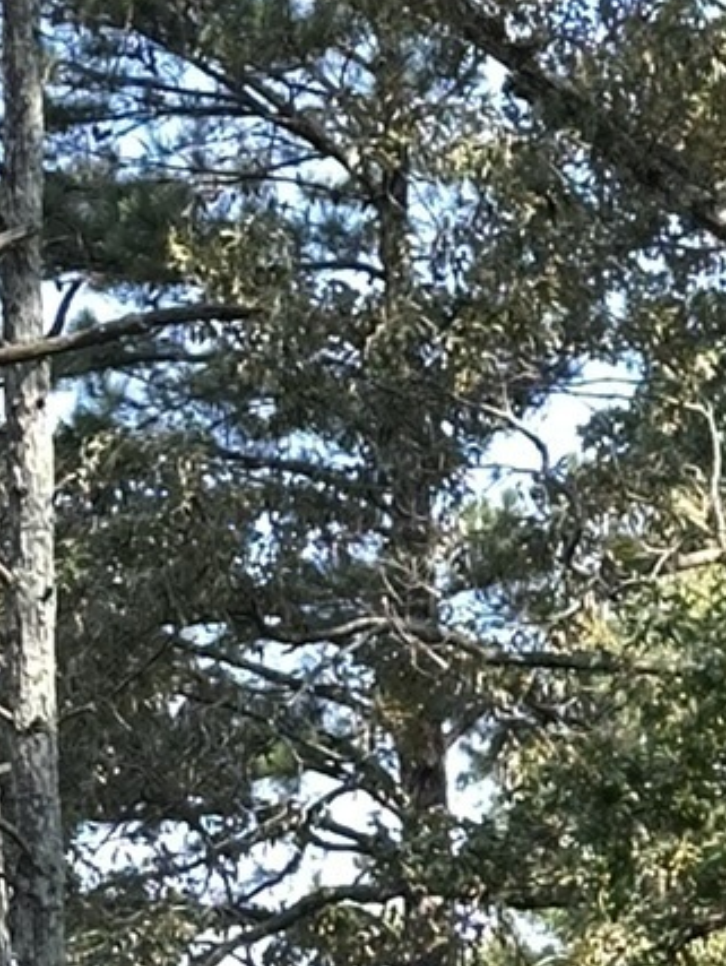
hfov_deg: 6.4
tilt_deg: +5.4
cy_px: 1127
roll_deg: -1.2
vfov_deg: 8.5
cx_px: 1133
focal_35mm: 230
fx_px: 6422
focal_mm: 6.86
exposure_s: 1/161
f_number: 1.78
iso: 50
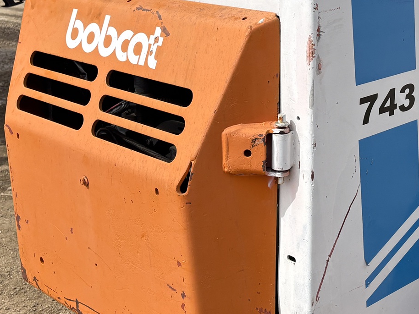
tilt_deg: -13.4
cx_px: 349
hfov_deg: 29.0
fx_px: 787
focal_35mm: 65
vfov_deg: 22.3
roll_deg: +0.4
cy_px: 63
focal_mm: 5.96
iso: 50
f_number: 1.6
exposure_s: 1/5348
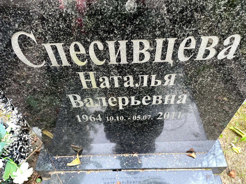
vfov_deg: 53.1
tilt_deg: -50.9
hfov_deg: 67.3
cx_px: 123
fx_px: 185
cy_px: 92
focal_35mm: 26
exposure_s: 1/60
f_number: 1.6
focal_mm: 4.2
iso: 320
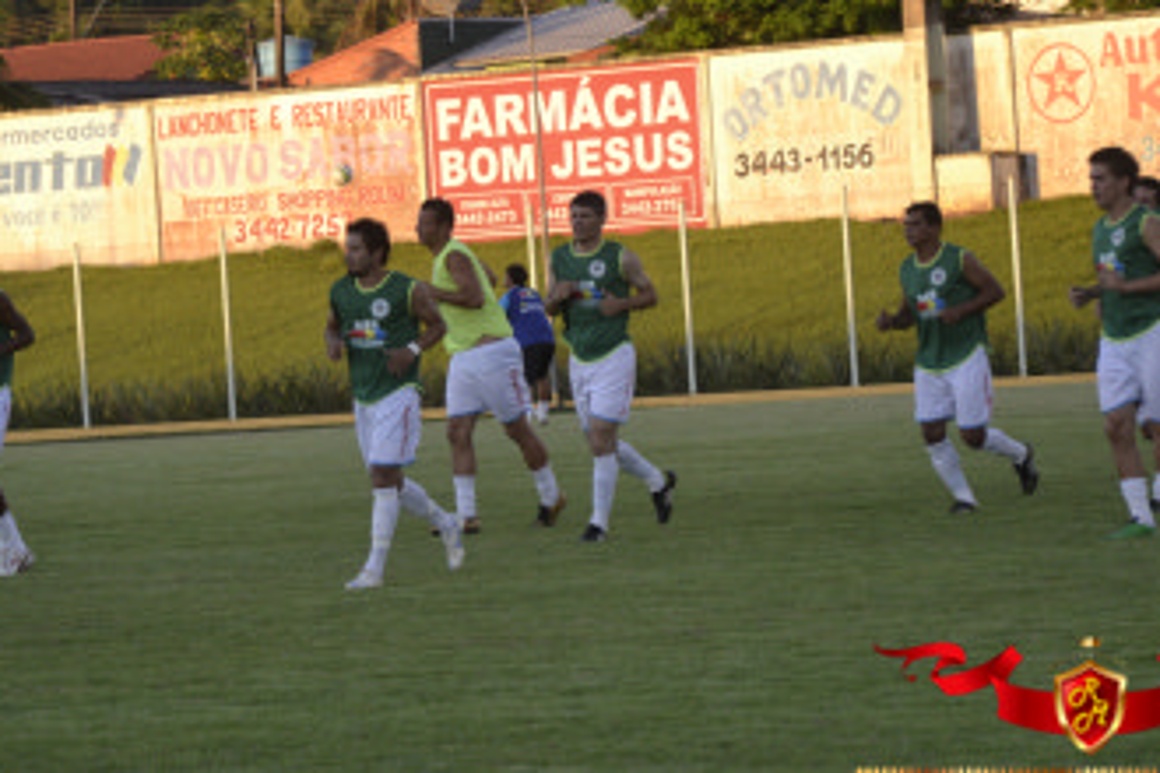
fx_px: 7314
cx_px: 489
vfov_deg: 6.1
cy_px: 293
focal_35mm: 227
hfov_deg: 9.1
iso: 400
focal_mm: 100
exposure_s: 1/320
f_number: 5.6
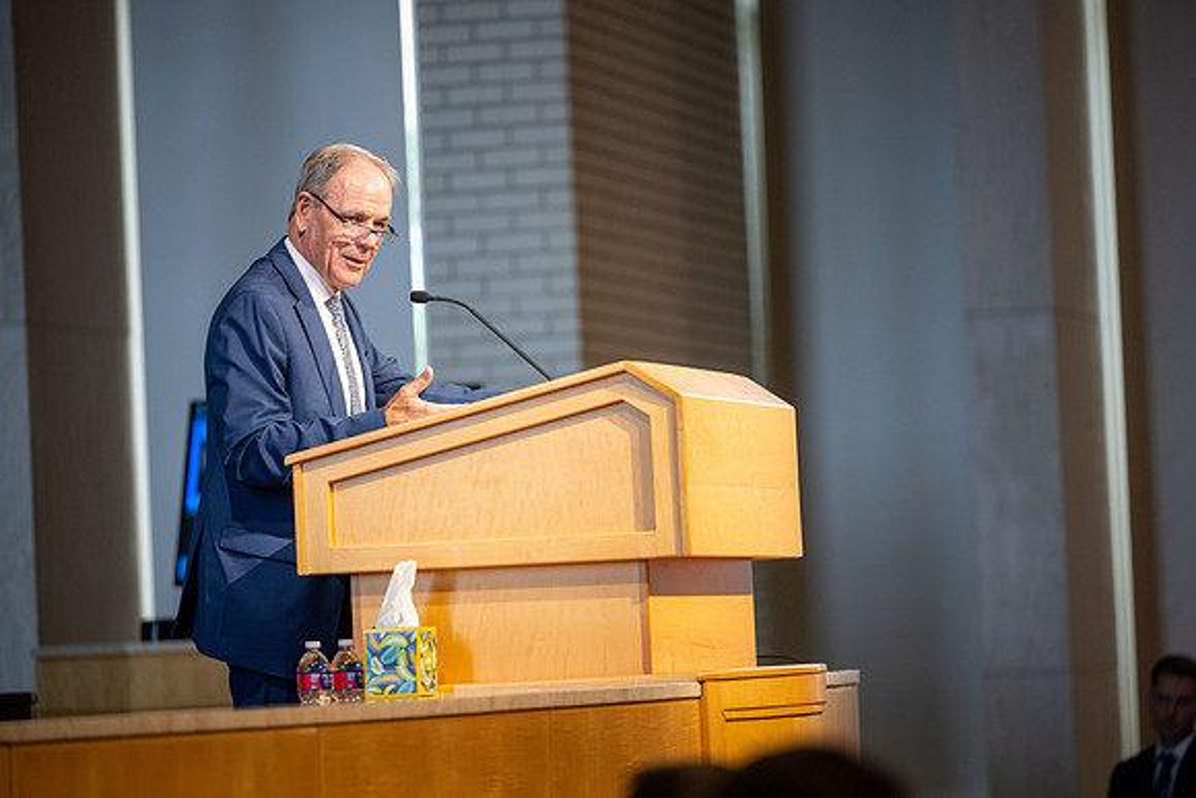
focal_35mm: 200
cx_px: 598
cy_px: 399
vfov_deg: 6.9
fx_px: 6646
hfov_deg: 10.3
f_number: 2.8
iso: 1250
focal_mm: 200
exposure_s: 1/250
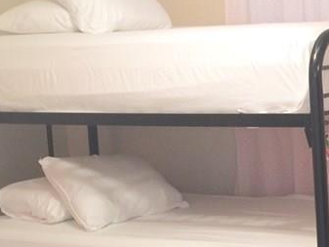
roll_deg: +1.4
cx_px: 360
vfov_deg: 16.8
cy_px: 122
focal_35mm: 88
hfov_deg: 21.2
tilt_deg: -5.2
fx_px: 837
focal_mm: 4.15
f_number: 2.2
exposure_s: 1/4
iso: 80
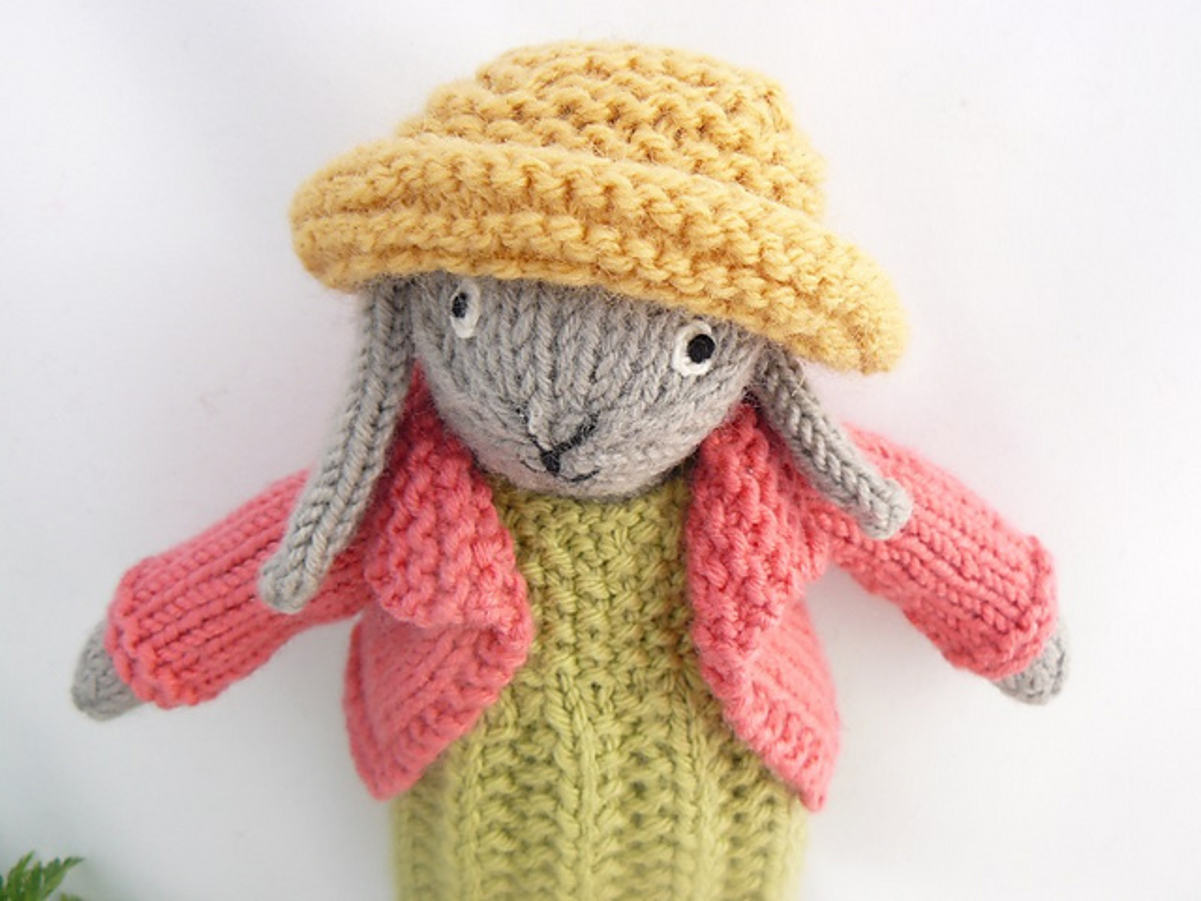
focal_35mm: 36
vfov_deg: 39.7
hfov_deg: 51.4
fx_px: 1249
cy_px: 450
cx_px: 600
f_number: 3.6
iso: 100
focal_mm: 6
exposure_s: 1/320
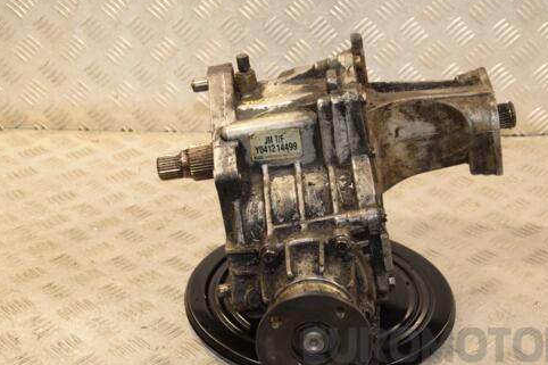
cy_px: 193
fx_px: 1080
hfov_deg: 28.5
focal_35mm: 71
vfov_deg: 19.2
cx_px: 282
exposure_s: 1/200
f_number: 5.6
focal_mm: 38
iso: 800
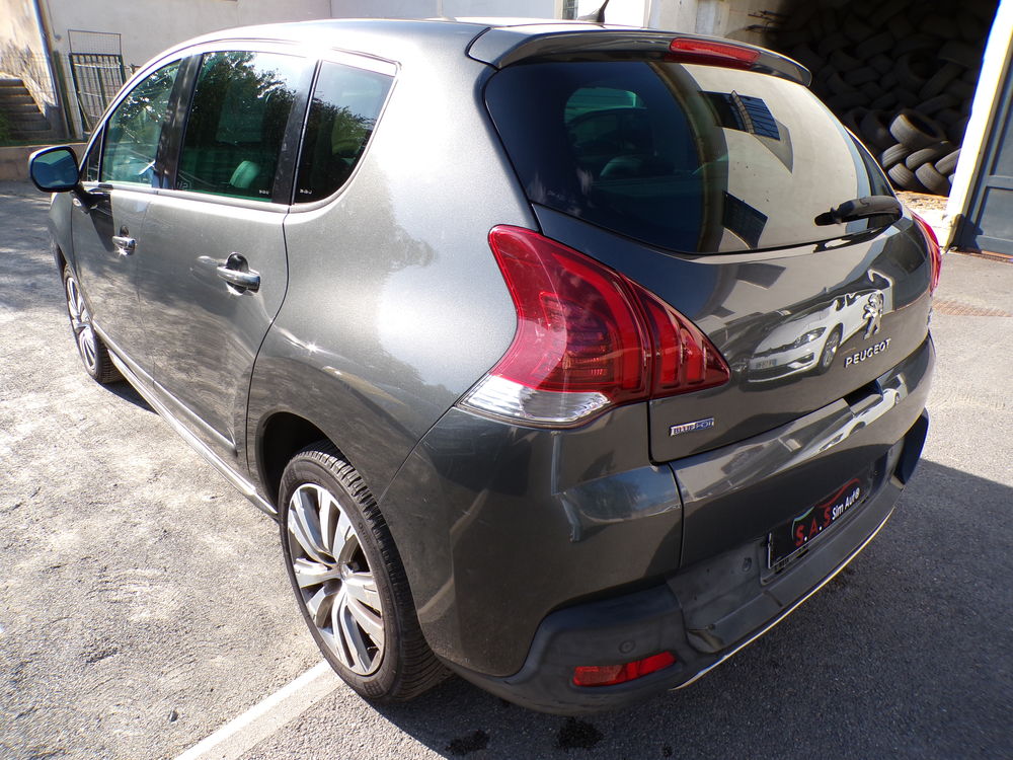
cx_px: 506
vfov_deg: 56.8
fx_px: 702
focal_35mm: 24
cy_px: 380
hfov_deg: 71.6
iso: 100
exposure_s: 1/210
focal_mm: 4.3
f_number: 4.4
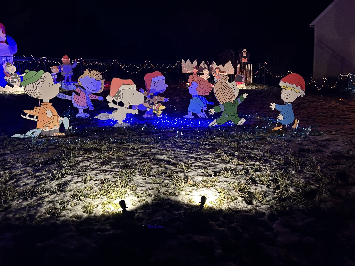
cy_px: 133
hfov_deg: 67.3
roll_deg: +4.7
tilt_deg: -11.5
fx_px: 267
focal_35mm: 26
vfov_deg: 53.1
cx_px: 178
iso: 500
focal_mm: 5.7
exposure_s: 1/40
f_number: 1.5
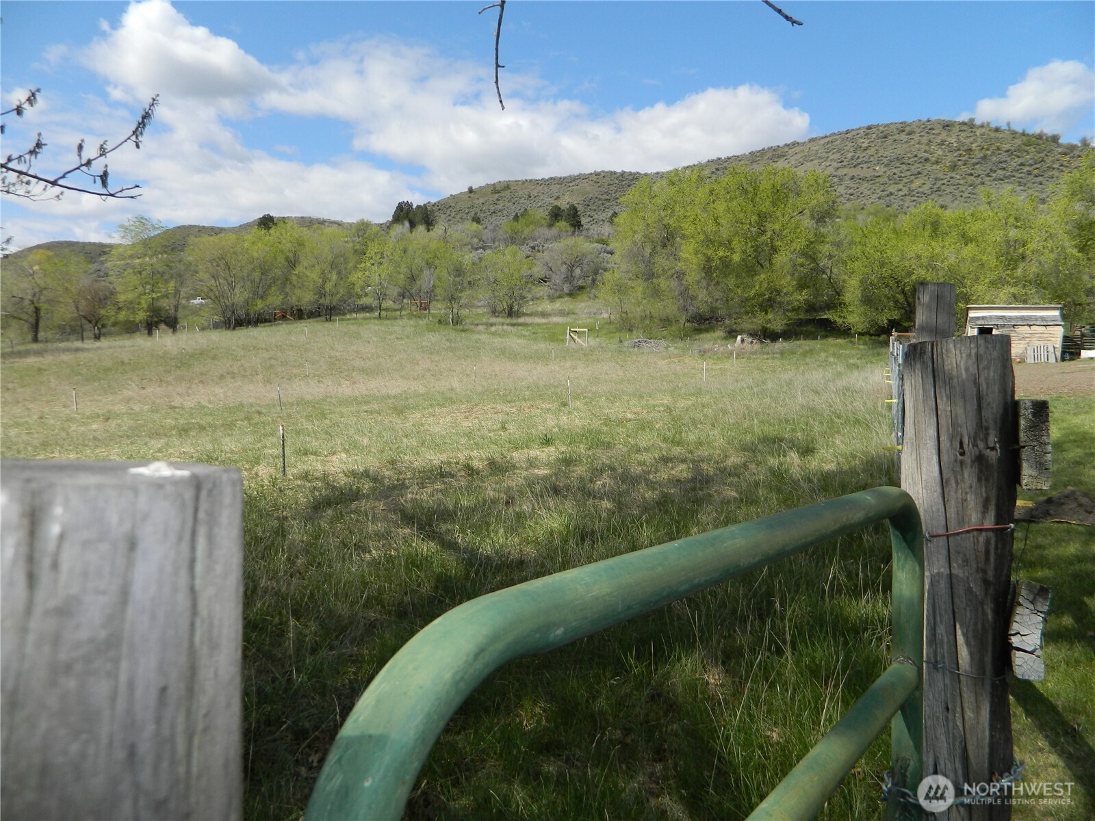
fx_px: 791
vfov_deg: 54.9
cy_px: 410
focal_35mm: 25
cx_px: 548
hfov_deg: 69.4
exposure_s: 1/200
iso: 80
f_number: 8.7
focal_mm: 4.5
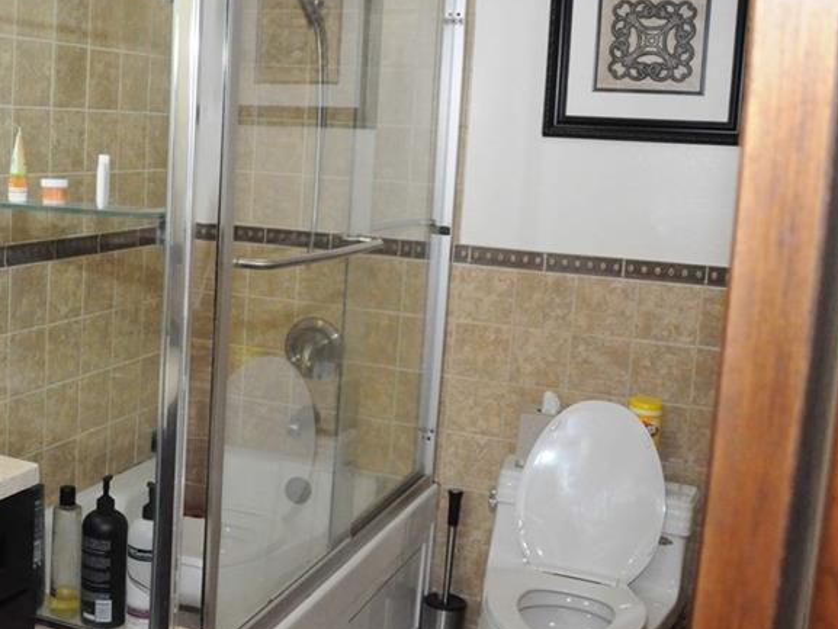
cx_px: 128
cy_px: 269
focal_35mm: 46
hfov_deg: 39.1
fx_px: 1114
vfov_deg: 31.5
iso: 3200
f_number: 5.6
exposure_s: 1/200
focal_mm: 18
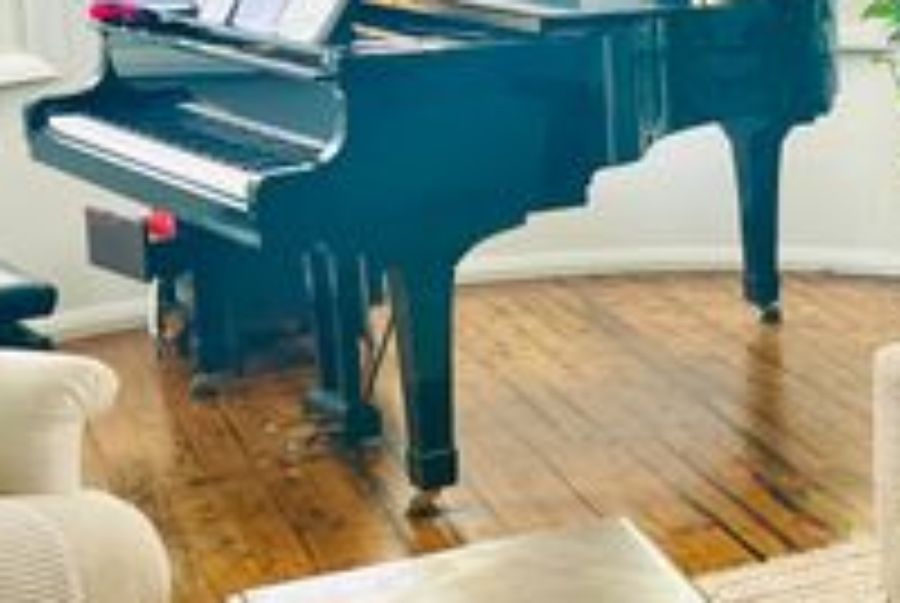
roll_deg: +0.0
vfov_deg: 16.8
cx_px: 1341
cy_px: 122
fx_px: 2028
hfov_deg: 21.2
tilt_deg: -9.0
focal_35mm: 81
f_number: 1.5
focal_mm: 5.7
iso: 64
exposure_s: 1/121
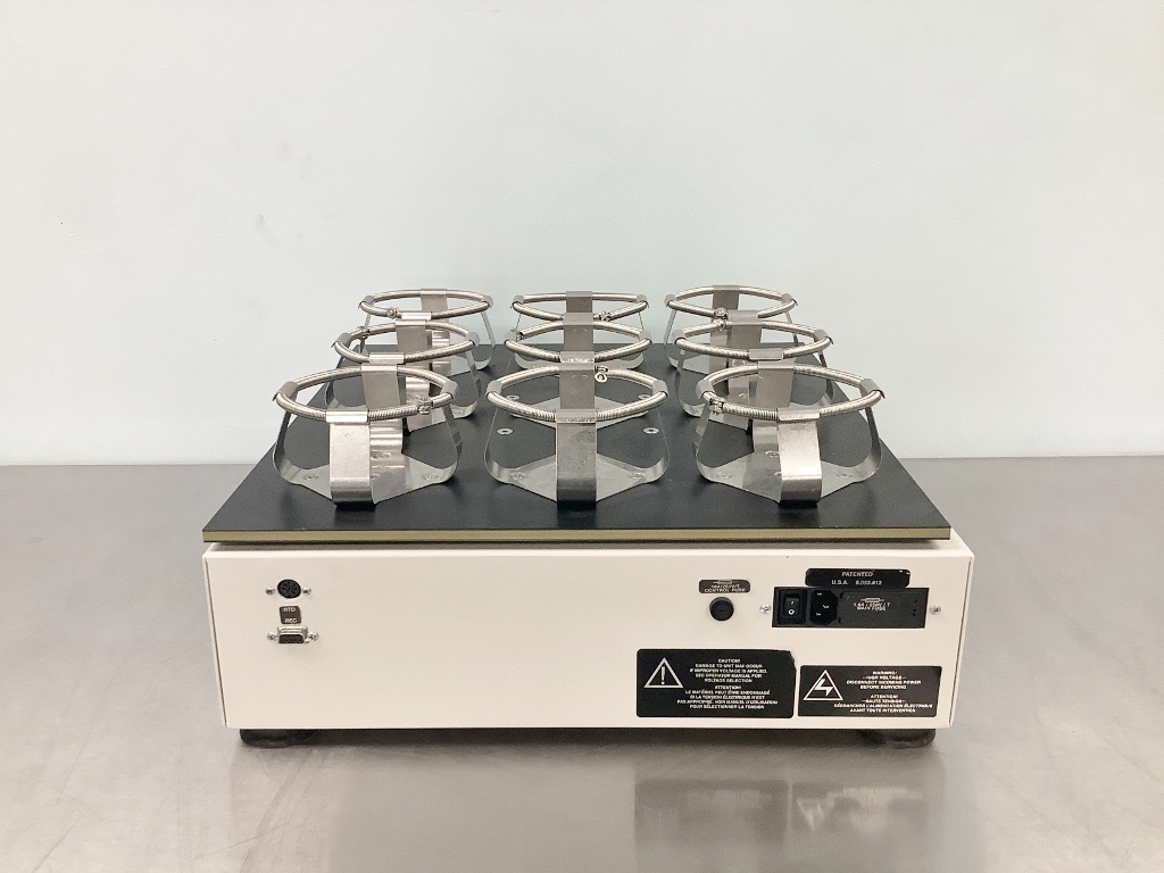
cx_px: 582
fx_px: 1042
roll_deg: -0.3
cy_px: 436
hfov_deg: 58.4
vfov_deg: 45.4
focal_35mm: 31
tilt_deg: -20.3
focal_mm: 3.3
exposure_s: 1/60
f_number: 2.4
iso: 125
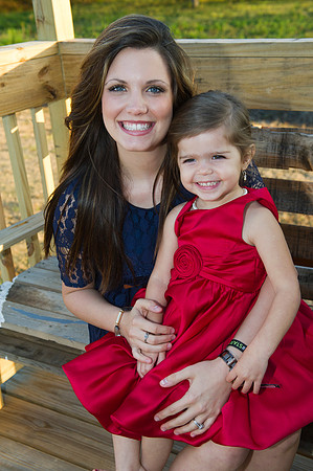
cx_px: 156
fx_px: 627
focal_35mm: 48
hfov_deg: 28.0
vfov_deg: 41.2
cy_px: 236
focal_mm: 48
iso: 640
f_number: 5.6
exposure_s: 1/320
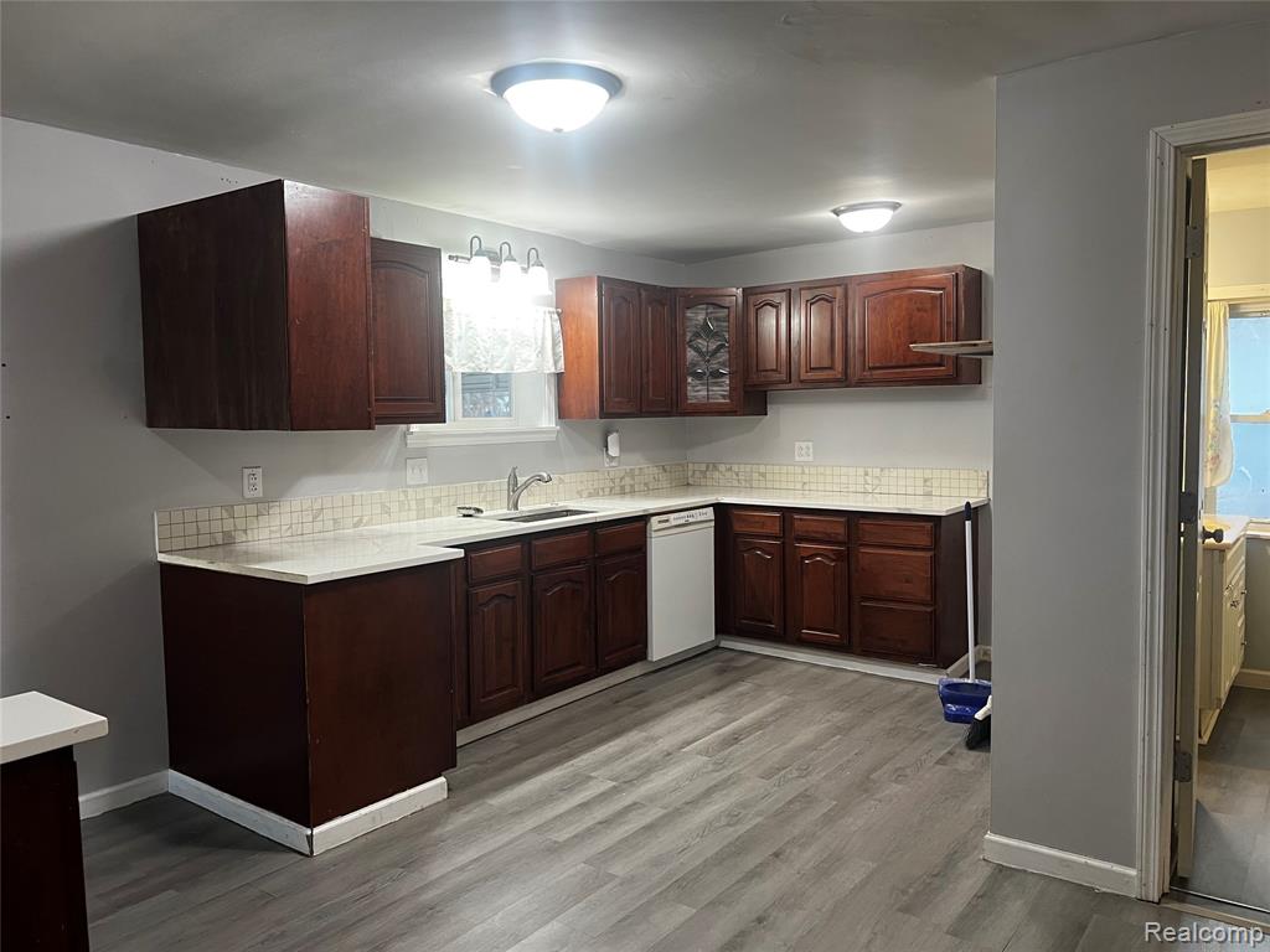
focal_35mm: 26
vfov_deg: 53.1
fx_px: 954
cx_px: 635
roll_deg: +1.5
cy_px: 476
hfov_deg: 67.3
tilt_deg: -3.8
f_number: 1.5
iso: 125
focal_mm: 5.7
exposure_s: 1/60
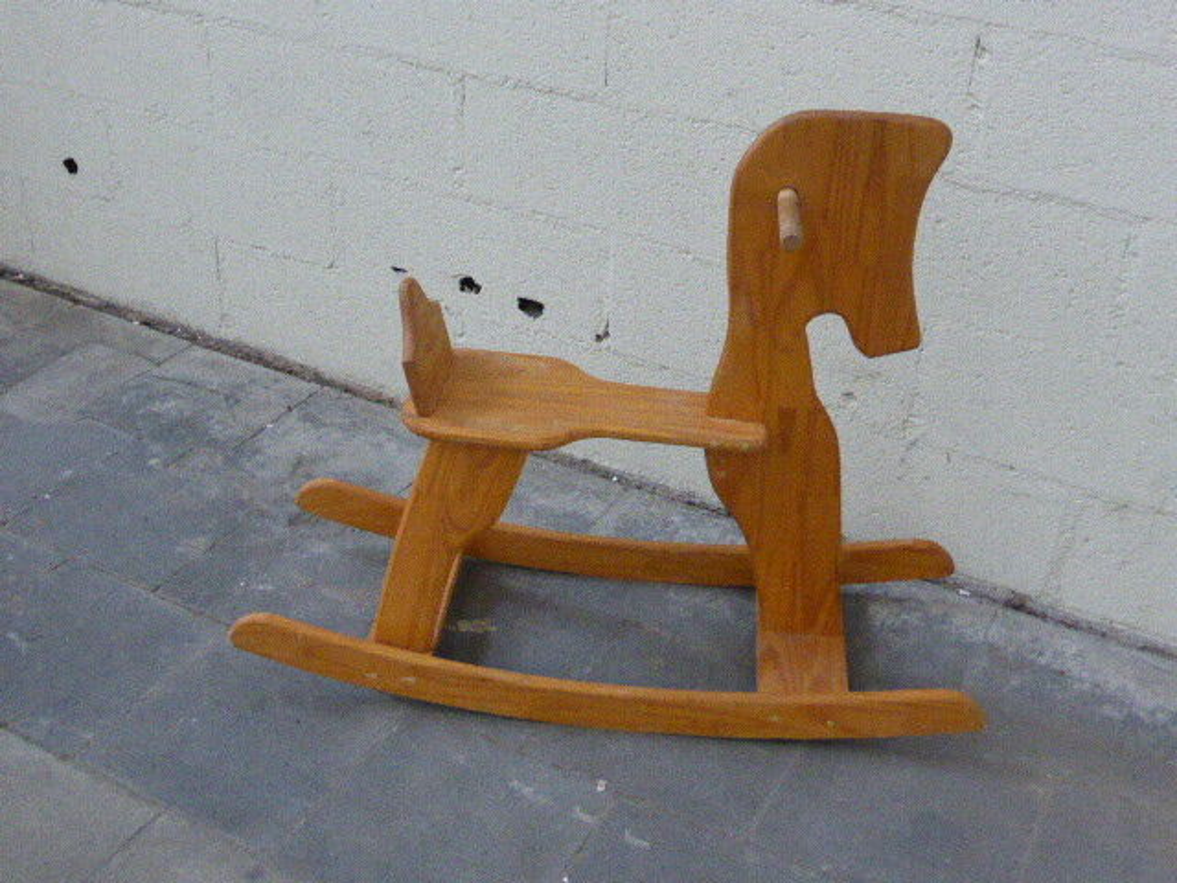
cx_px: 588
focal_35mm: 43
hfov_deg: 43.9
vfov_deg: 33.6
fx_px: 1462
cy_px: 442
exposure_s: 1/125
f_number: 3.9
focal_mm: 7.4
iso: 1600
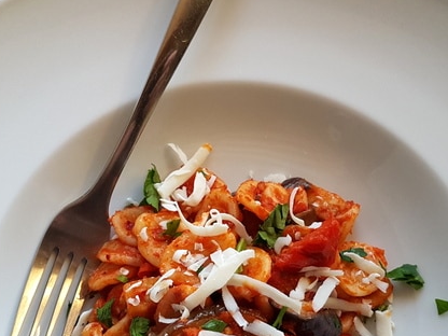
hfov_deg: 46.8
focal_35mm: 40
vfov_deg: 35.7
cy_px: 211
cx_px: 242
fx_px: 518
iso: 160
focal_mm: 4.2
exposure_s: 1/60
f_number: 1.7
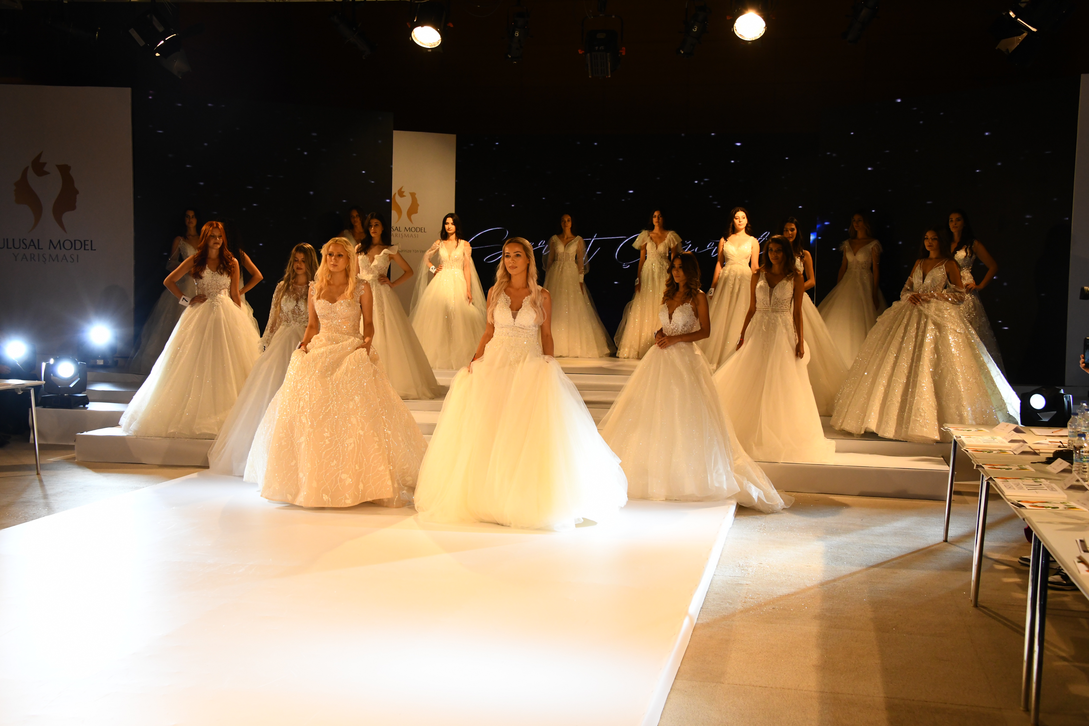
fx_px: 1361
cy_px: 363
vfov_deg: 29.9
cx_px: 544
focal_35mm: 45
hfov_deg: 43.6
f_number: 9
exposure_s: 1/320
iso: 2000
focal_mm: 45
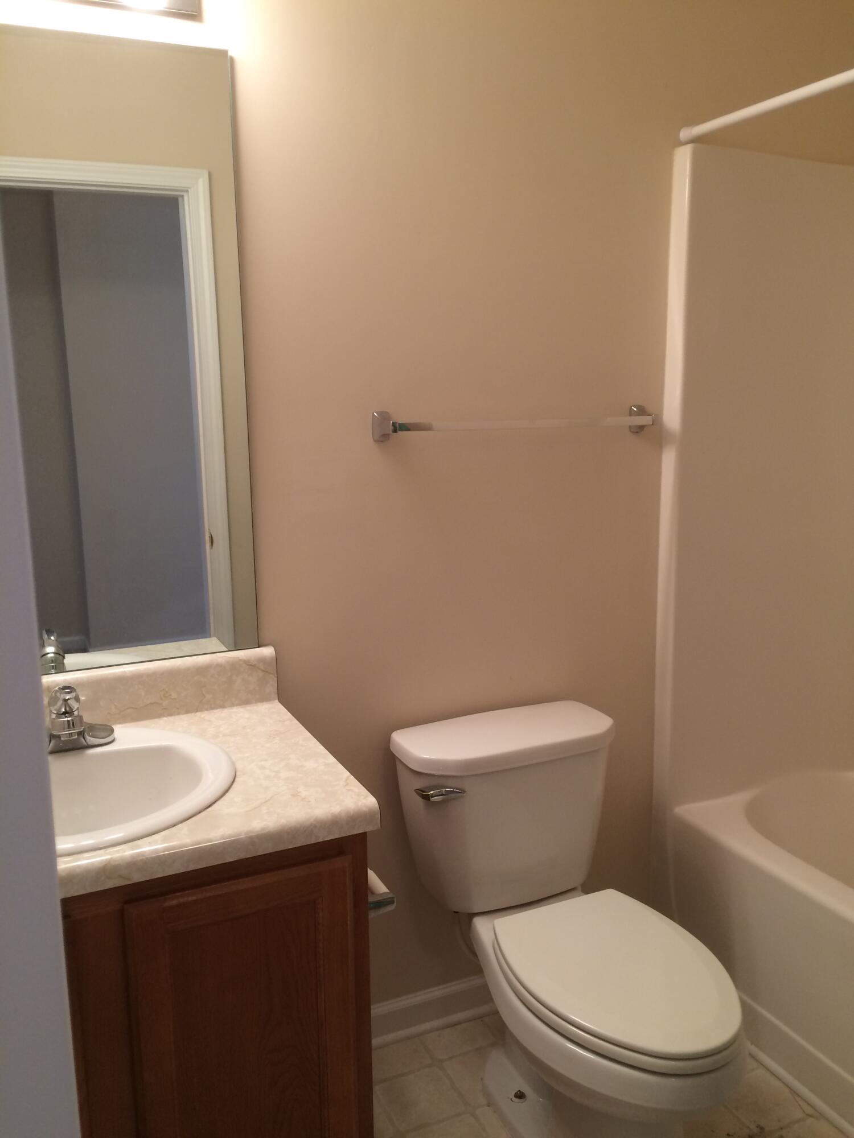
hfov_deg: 48.2
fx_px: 954
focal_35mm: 29
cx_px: 427
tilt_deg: -12.4
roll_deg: +1.4
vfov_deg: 61.7
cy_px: 569
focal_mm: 4.15
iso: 64
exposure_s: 1/30
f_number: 2.2
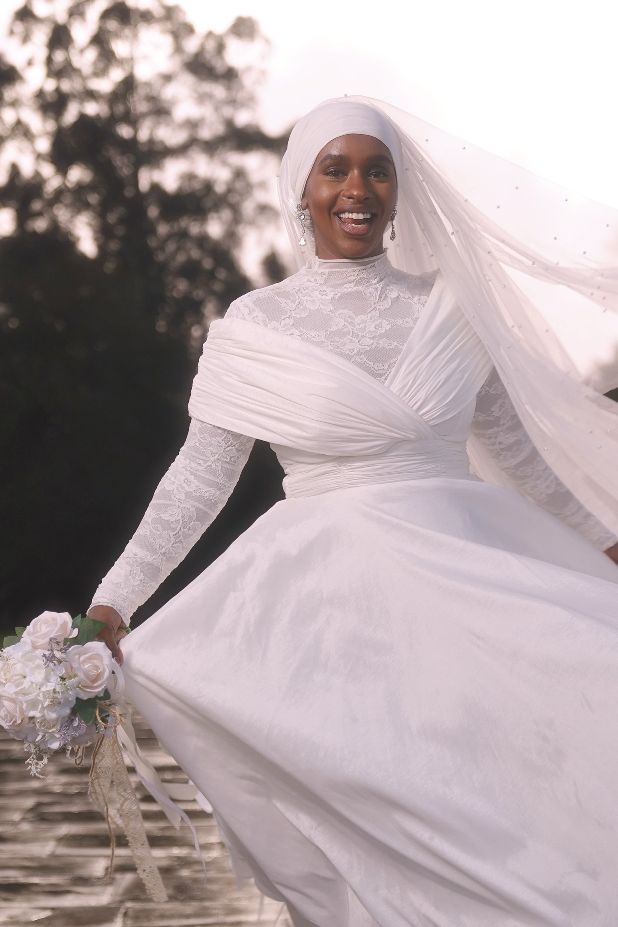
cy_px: 425
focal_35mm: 86
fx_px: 2214
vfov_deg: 23.6
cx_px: 410
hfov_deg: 15.9
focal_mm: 52
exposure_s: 1/250
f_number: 2.8
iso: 500
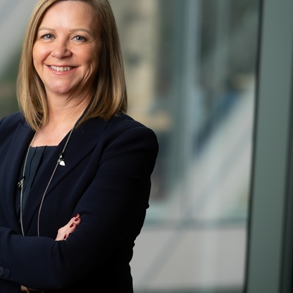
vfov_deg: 11.9
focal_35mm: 147
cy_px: 136
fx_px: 1408
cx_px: 73
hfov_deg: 11.9
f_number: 2
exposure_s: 1/180
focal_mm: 90
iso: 400
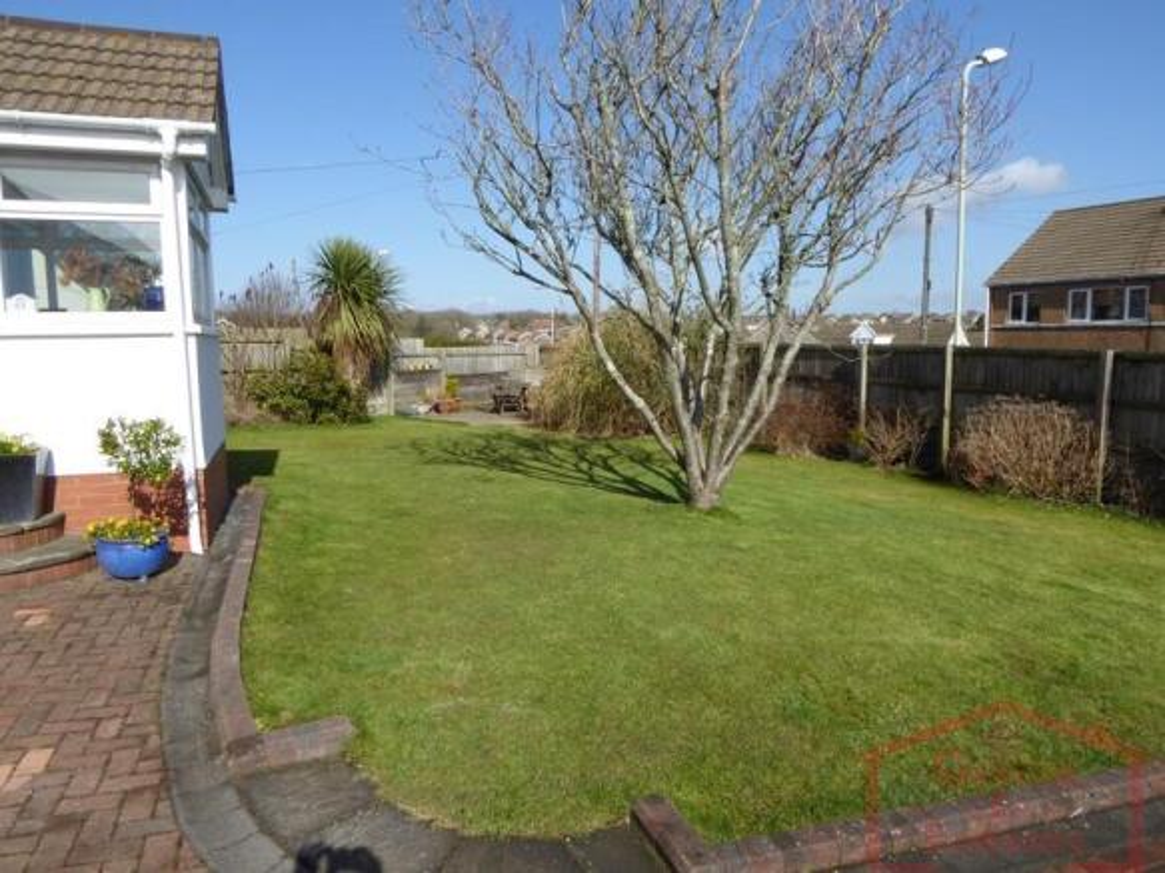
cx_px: 582
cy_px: 436
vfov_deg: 56.8
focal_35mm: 24
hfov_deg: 71.6
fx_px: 808
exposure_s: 1/320
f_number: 5.6
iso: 100
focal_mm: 4.3
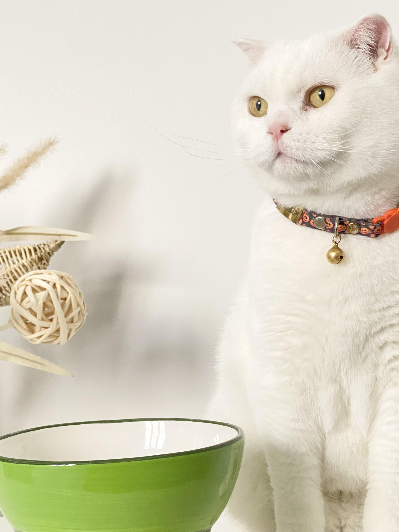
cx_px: 174
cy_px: 277
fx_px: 1137
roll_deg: -1.6
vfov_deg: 26.3
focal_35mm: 74
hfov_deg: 19.9
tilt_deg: +4.5
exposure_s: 1/60
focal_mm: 6
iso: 400
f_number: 2
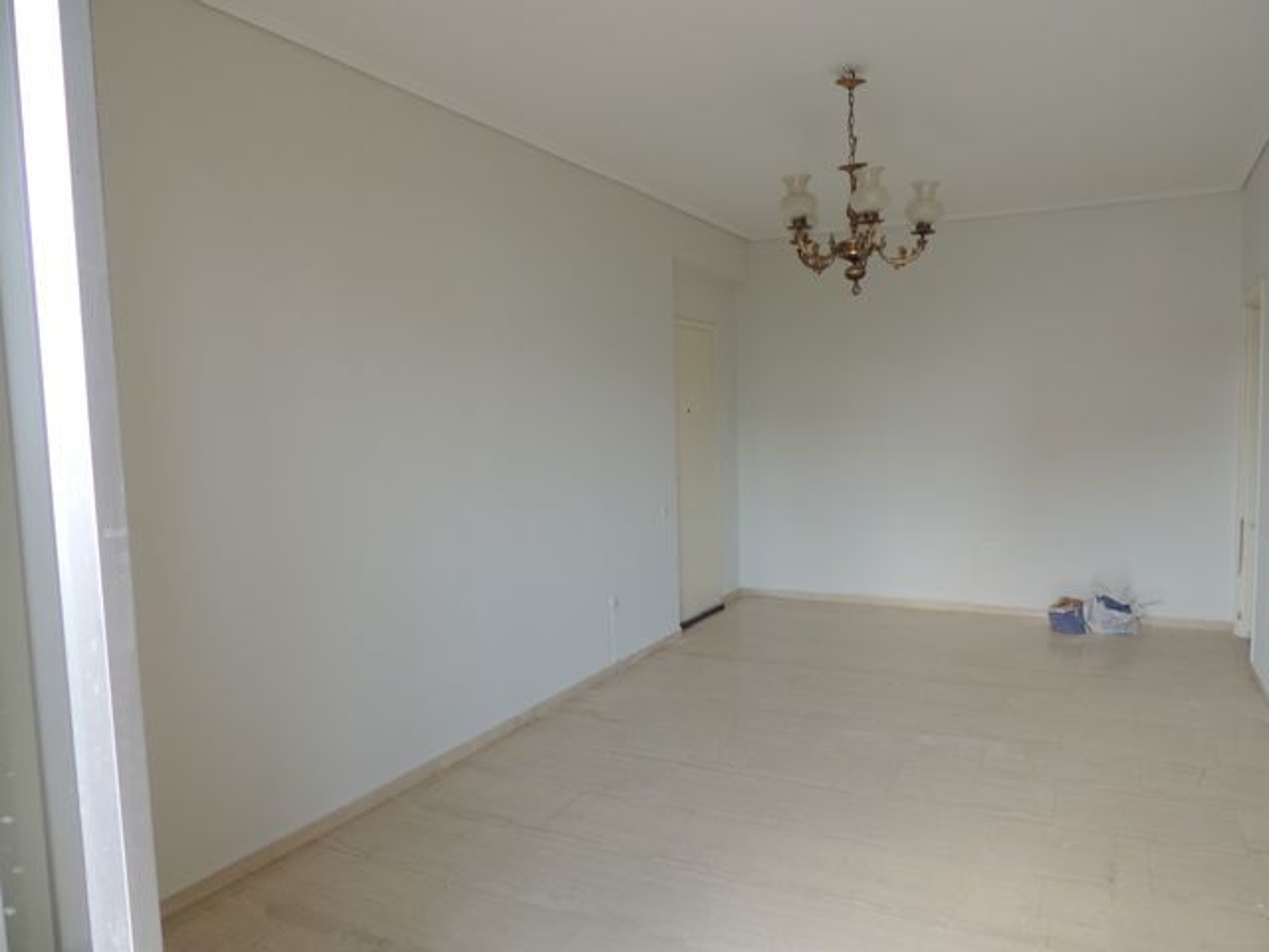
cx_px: 634
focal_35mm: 24
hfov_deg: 71.6
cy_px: 476
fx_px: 880
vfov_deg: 56.8
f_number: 3
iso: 110
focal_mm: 4.3
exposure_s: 1/30
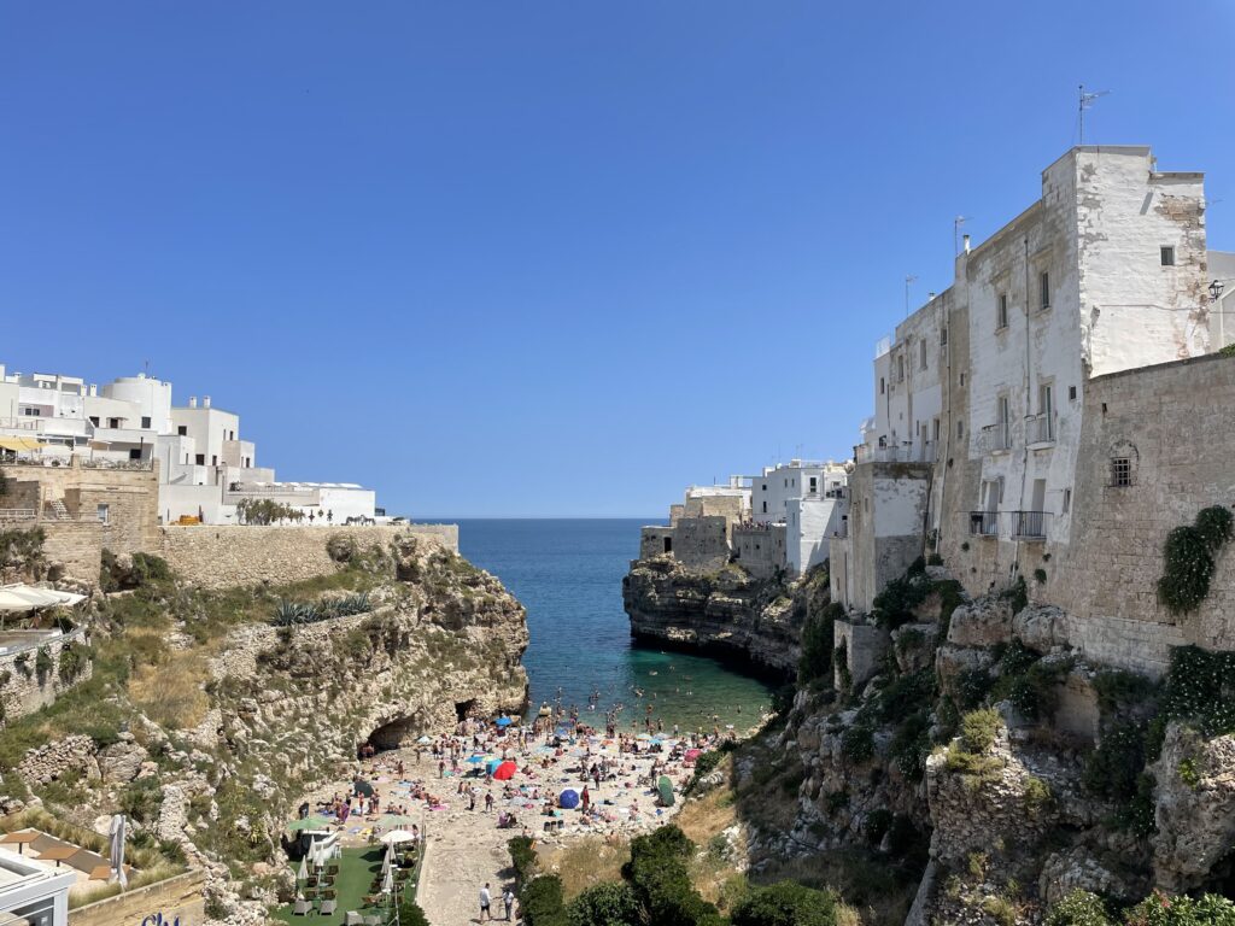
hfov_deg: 67.3
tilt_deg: +3.9
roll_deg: -0.3
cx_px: 618
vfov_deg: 53.1
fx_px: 928
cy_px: 463
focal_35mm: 26
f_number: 1.6
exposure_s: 1/4292
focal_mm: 4.2
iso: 32
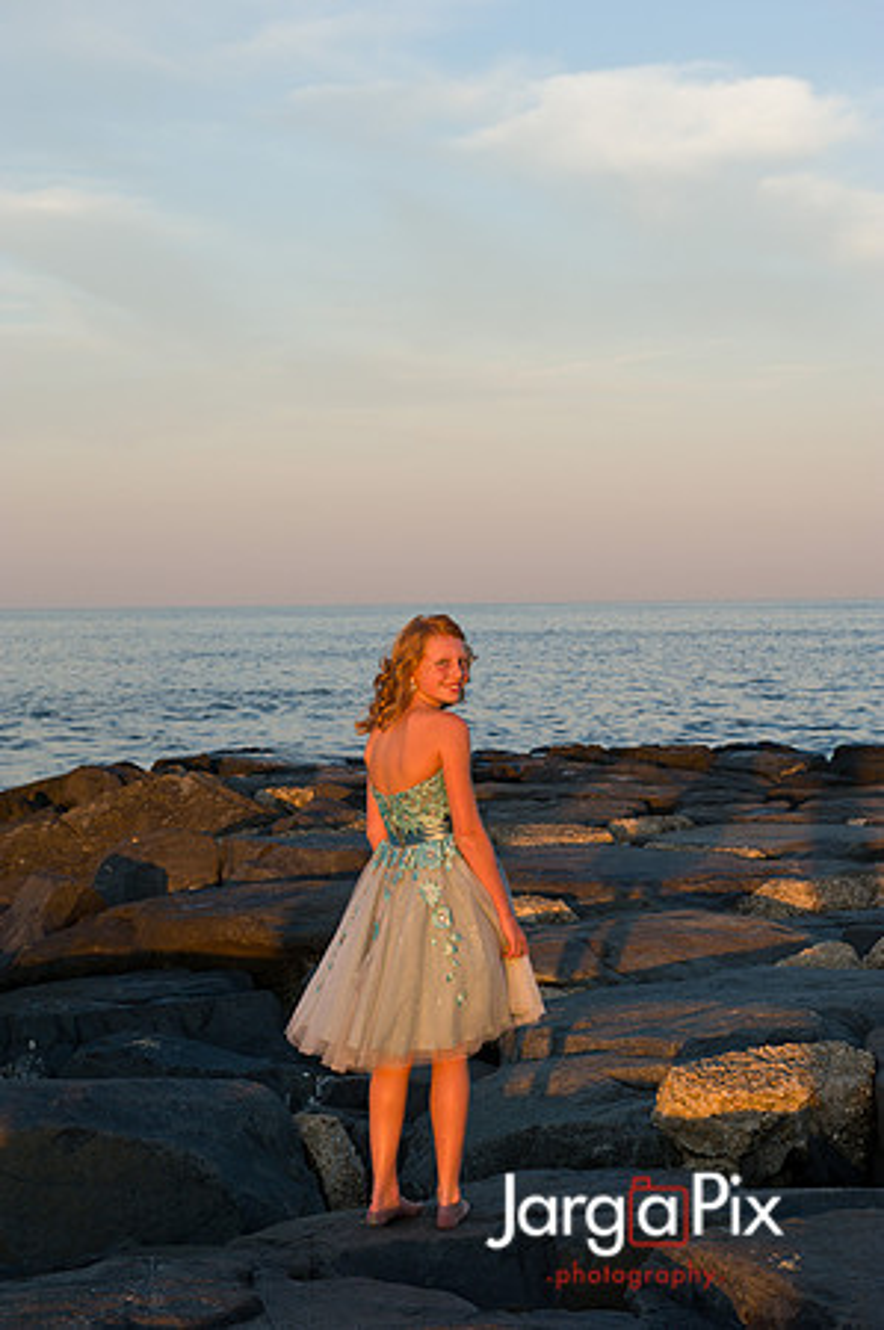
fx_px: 2289
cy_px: 665
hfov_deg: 21.9
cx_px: 442
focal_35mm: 62
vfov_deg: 32.4
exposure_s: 1/125
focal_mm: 62
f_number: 9
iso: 200
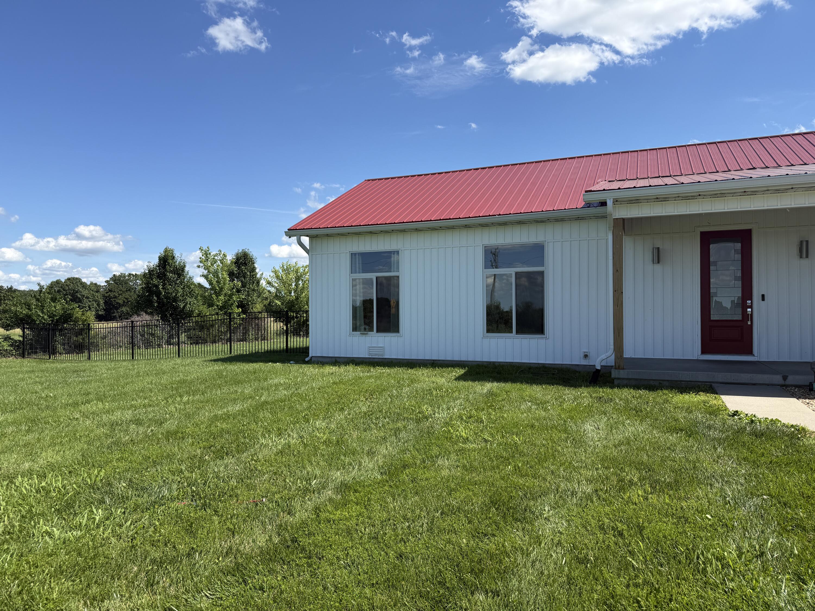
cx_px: 408
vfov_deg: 56.8
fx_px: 565
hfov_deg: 71.6
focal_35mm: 24
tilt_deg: +1.1
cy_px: 306
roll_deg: +0.0
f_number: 1.78
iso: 80
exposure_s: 1/3953
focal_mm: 6.76
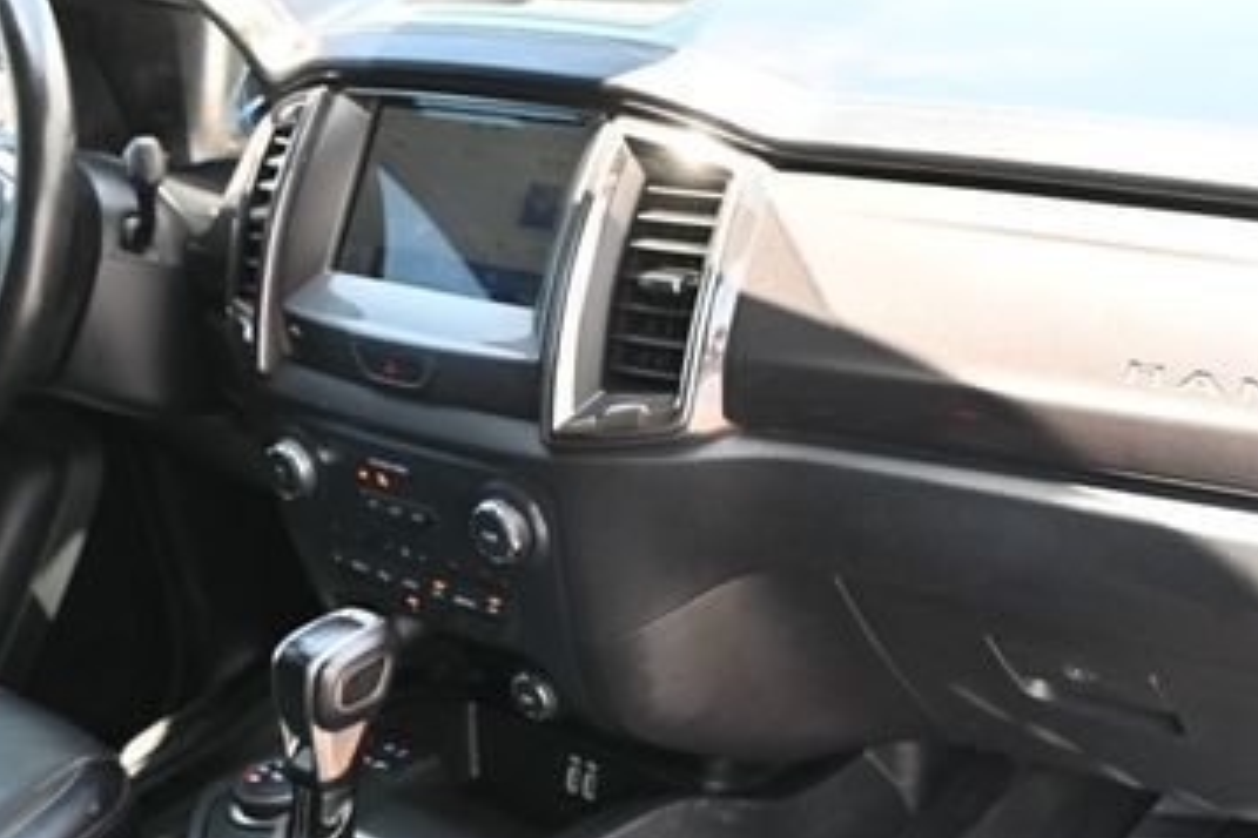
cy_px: 574
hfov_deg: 37.7
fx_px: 1833
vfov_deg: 25.6
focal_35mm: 52
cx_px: 751
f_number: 3.8
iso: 800
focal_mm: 19.5
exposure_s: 1/125
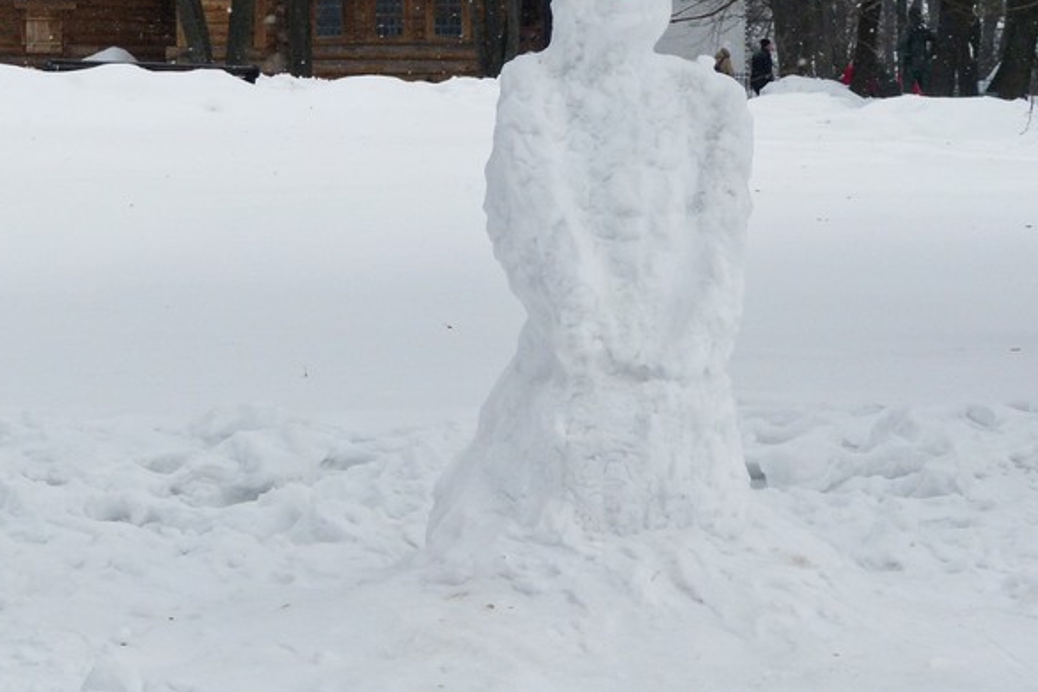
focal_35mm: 137
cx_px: 323
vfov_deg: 10.0
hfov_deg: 14.9
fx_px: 3950
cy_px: 200
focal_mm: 15.5
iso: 100
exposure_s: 1/800
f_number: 4
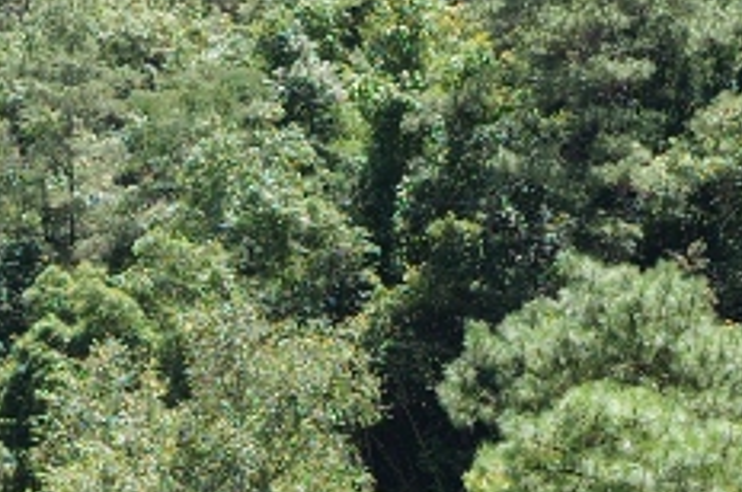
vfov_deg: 4.8
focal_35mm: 276
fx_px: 5681
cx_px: 572
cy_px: 1121
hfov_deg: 7.5
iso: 100
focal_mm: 40
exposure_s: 1/200
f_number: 4.5
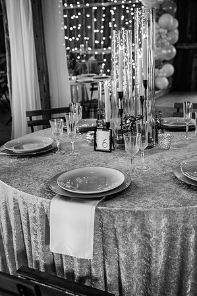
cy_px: 148
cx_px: 98
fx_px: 337
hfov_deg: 32.6
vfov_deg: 47.5
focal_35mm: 41
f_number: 4.5
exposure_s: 1/200
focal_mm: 41
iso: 320
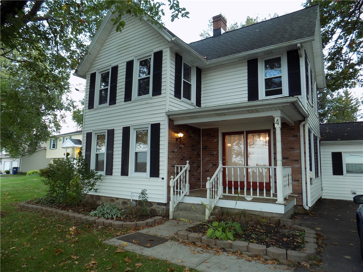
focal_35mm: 23
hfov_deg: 73.9
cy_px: 136
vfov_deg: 58.9
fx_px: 241
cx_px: 182
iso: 100
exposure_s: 1/30
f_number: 3.1
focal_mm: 4
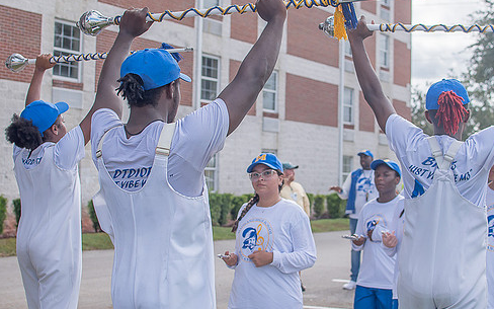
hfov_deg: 32.5
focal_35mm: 63
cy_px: 141
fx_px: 848
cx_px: 268
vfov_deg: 20.6
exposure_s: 1/1600
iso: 100
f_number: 4
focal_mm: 35
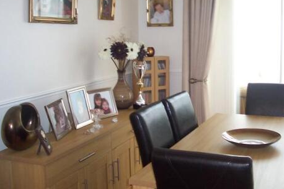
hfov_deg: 40.1
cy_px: 77
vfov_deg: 27.4
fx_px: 386
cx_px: 180
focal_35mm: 49
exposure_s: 1/8
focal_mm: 5.6
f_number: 2.8
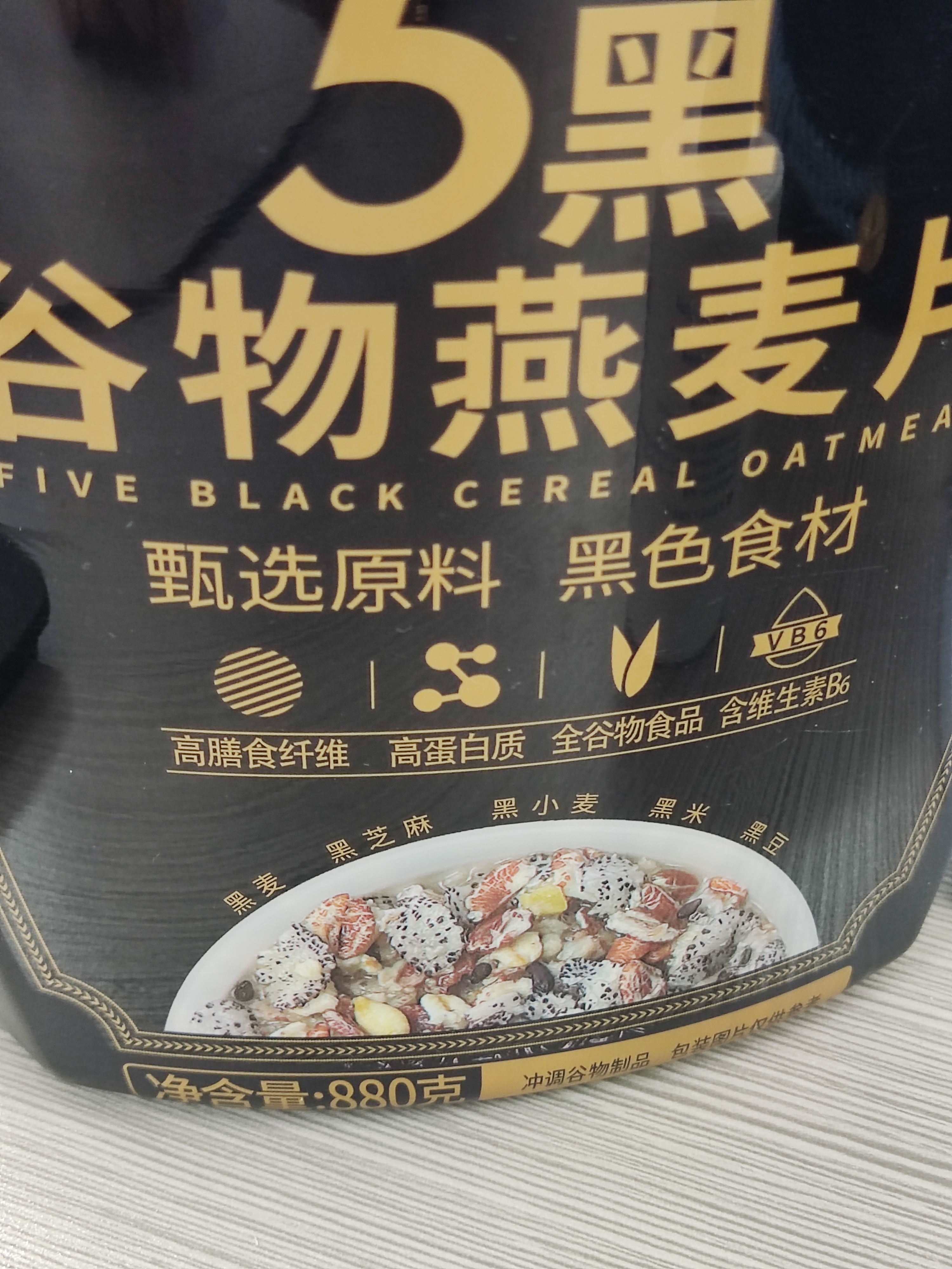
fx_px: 1870
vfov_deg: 37.5
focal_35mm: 51
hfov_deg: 28.6
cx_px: 476
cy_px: 634
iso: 624
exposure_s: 1/33
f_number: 1.79
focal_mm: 4.71
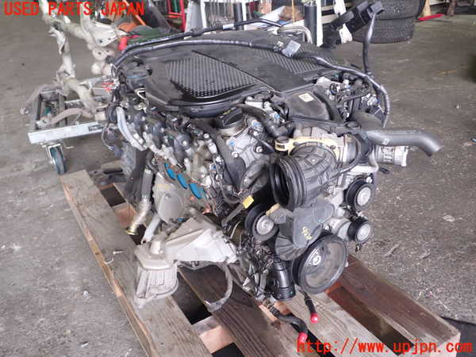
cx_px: 238
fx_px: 440
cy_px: 178
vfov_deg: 44.2
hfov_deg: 56.8
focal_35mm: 32
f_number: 2.4
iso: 200
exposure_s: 1/30
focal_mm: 5.79
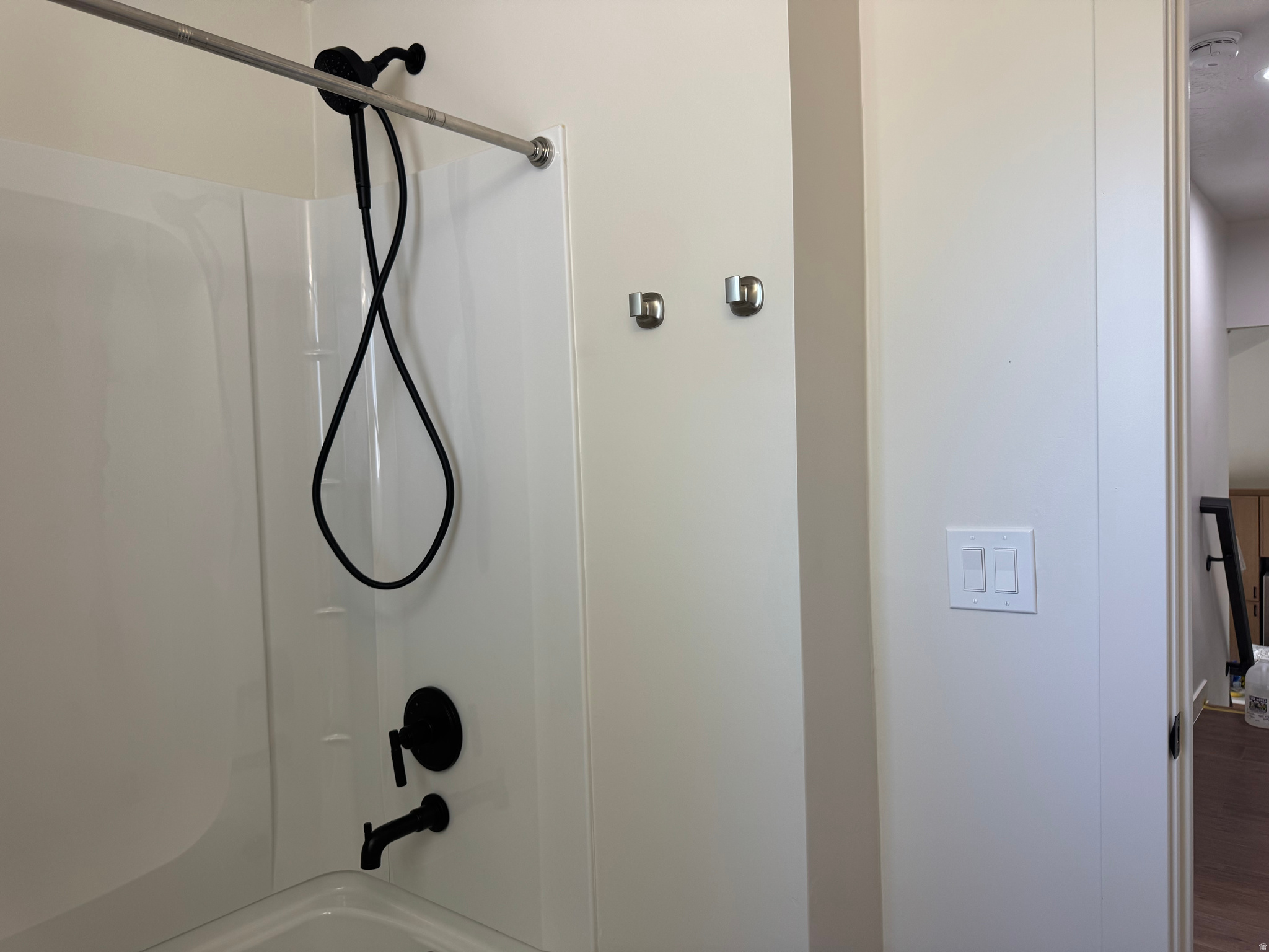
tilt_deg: -2.0
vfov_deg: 56.8
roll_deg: +2.1
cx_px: 634
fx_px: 880
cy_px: 476
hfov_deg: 71.6
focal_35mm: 24
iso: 100
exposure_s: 1/120
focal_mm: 6.76
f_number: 1.78
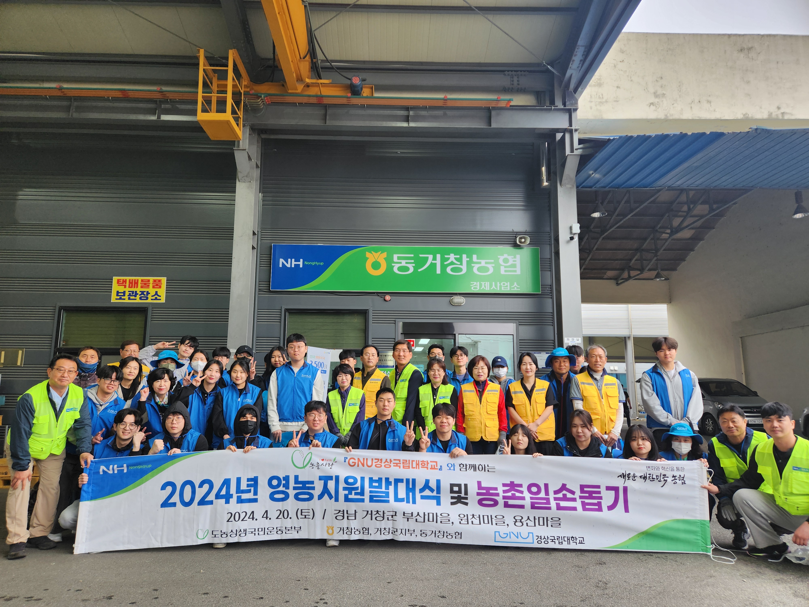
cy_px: 304
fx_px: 538
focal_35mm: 23
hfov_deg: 73.9
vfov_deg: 58.9
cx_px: 404
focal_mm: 5.4
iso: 50
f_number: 1.8
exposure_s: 1/120
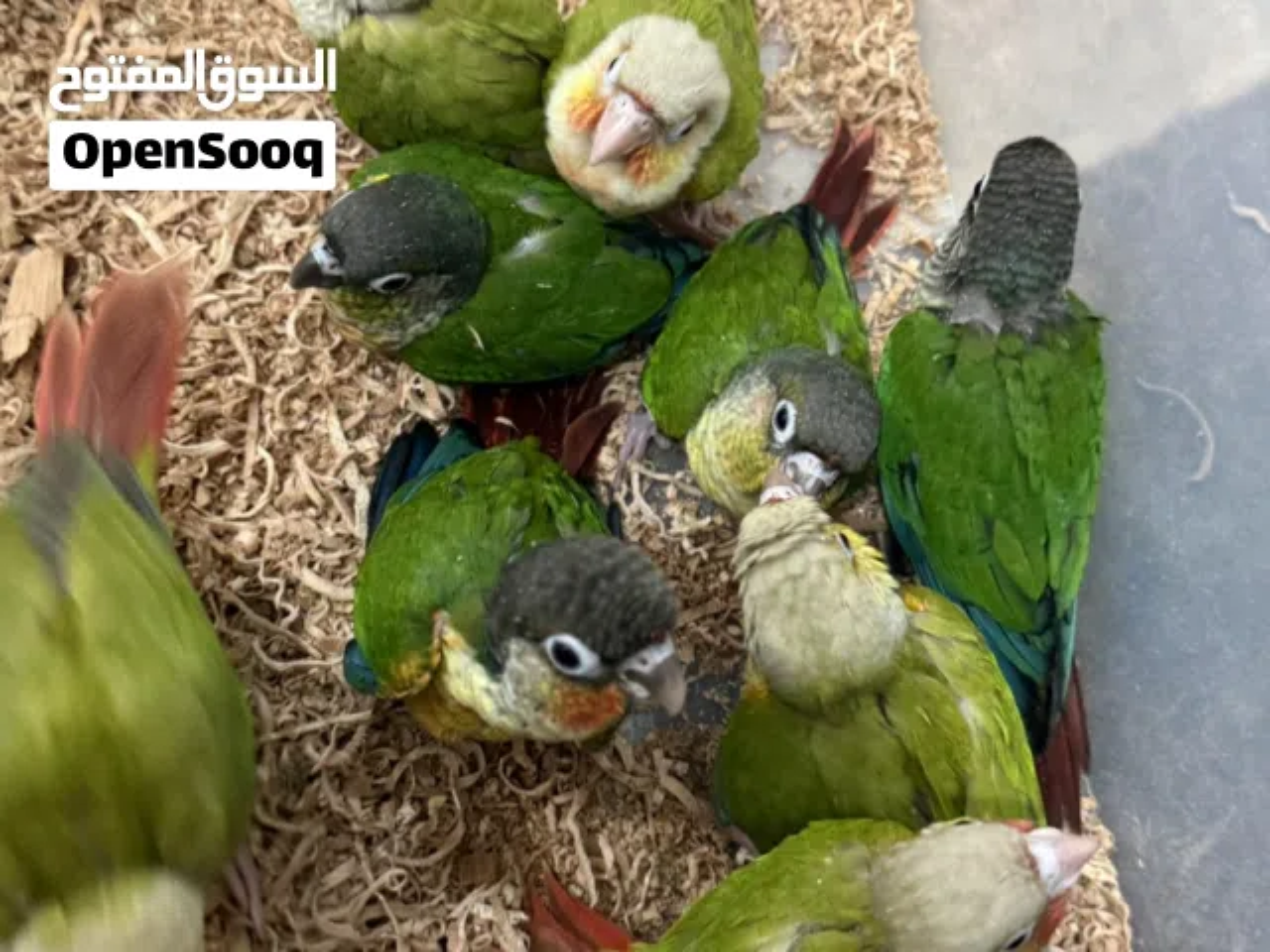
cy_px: 476
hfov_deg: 71.6
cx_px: 635
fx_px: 881
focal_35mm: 24
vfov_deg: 56.8
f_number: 1.78
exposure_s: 1/50
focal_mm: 6.76
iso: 320
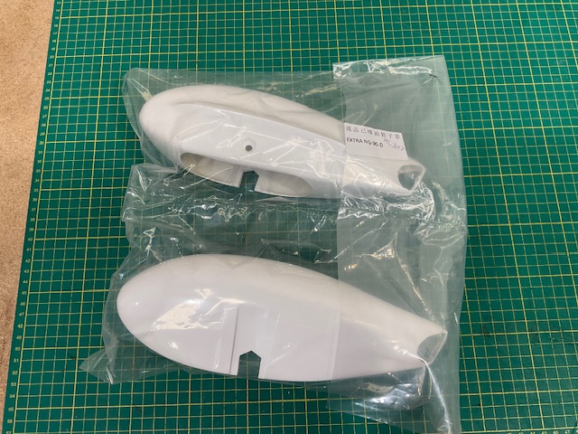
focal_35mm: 29
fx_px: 484
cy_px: 217
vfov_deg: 48.2
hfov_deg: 61.7
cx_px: 289
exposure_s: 1/100
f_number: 1.8
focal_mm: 3
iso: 32
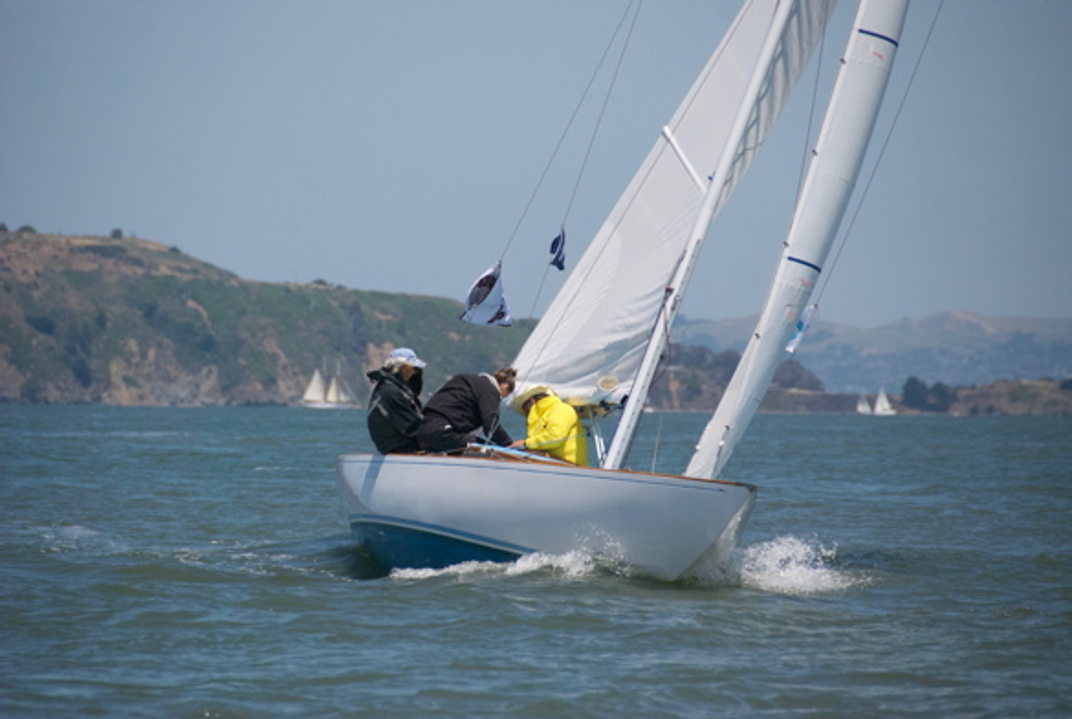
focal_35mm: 300
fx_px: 8947
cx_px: 536
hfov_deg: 6.9
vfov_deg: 4.6
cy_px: 360
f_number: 5.6
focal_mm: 200
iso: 800
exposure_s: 1/4000
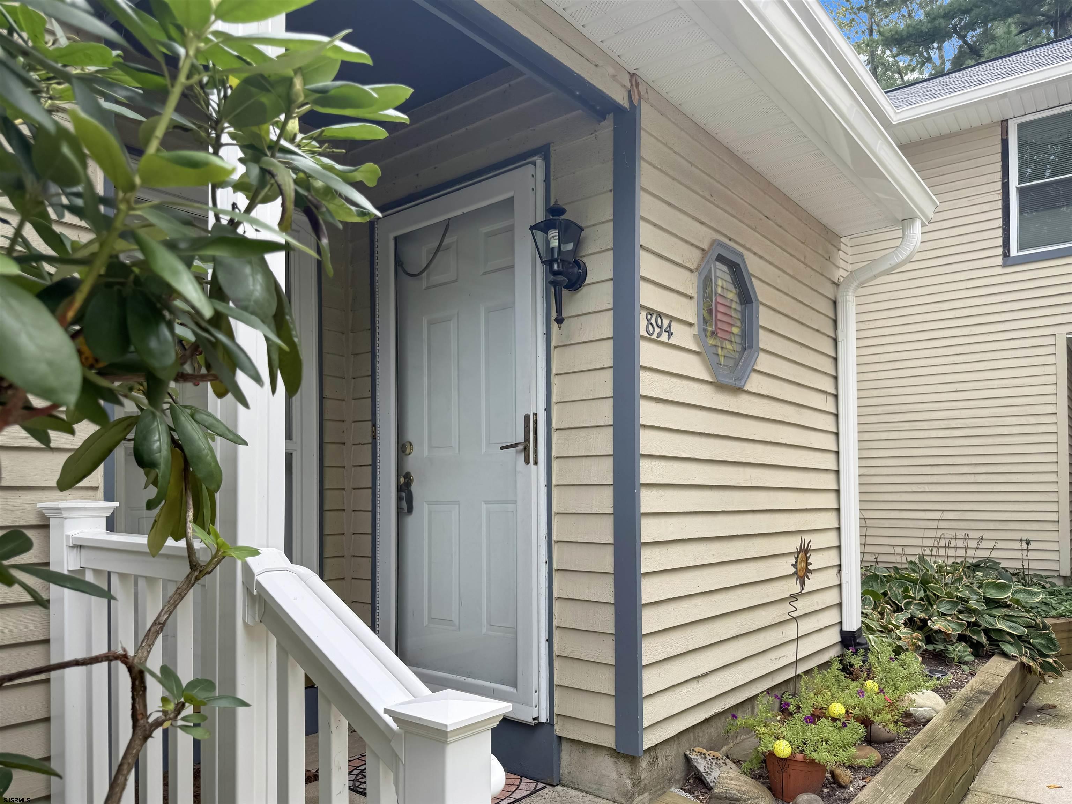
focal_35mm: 24
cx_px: 536
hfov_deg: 71.6
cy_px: 402
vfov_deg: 56.8
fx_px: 743
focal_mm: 6.76
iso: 80
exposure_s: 1/632
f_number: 1.78
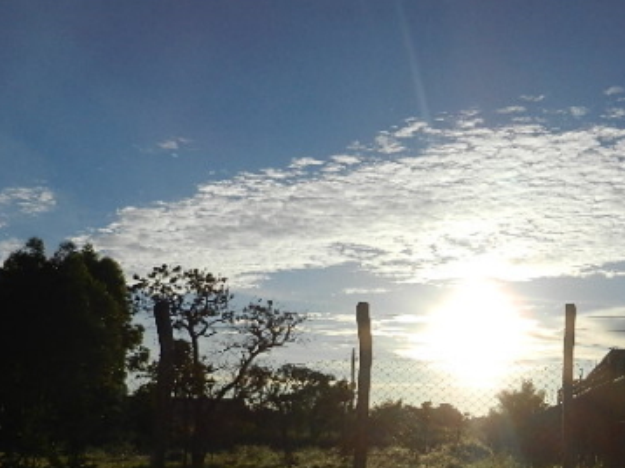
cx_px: 494
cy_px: 275
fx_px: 848
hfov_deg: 39.0
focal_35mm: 47
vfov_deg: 30.8
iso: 160
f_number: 7.2
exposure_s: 1/1250
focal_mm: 5.1
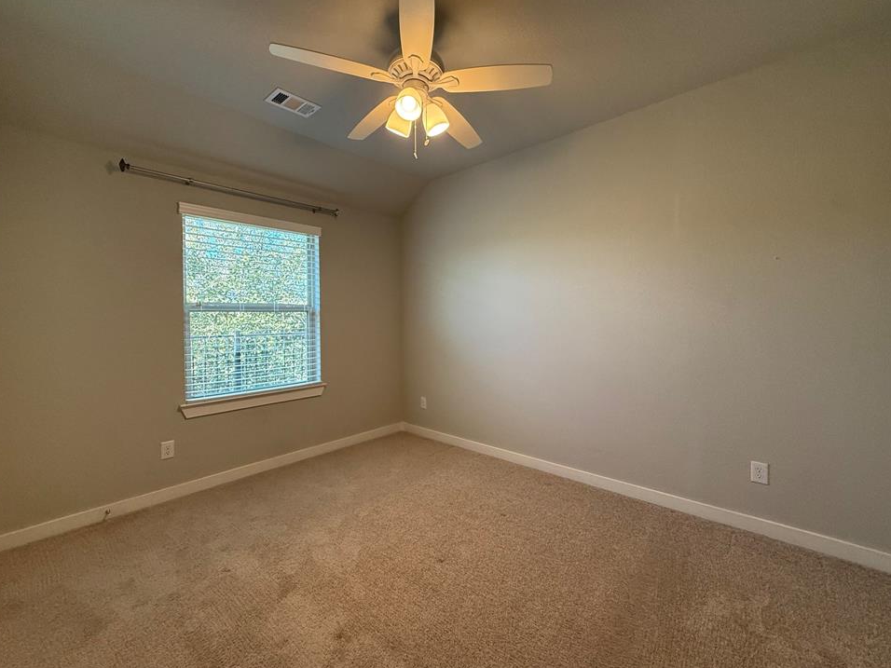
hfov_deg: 98.2
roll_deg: +0.2
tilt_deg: -0.9
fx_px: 386
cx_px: 449
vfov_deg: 81.7
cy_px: 320
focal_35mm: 15
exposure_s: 1/120
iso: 250
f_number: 2.2
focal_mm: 2.22
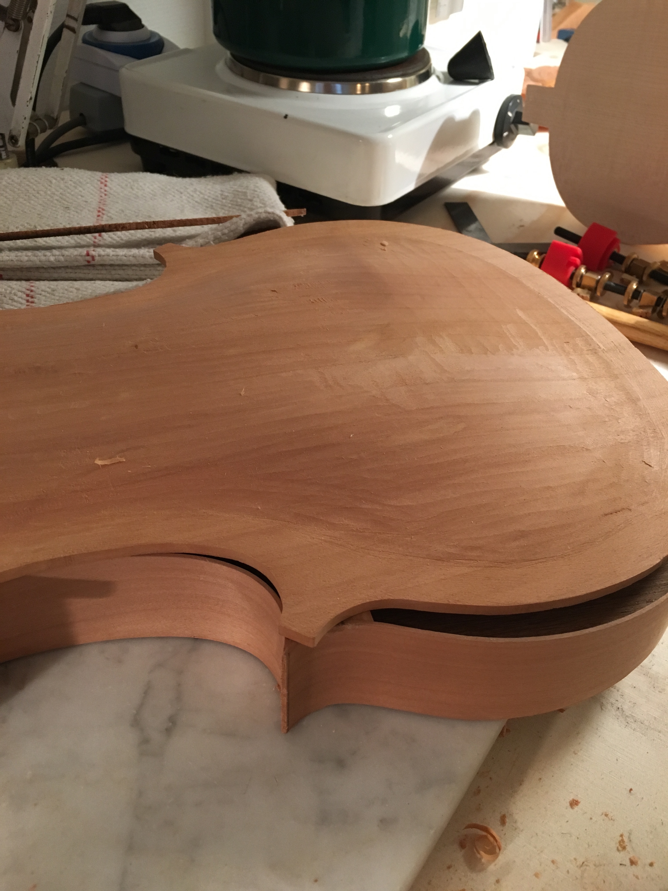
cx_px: 334
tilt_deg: -39.4
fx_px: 746
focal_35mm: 29
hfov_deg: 48.2
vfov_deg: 61.7
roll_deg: -4.8
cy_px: 446
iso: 160
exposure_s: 1/33
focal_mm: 4.15
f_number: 2.2
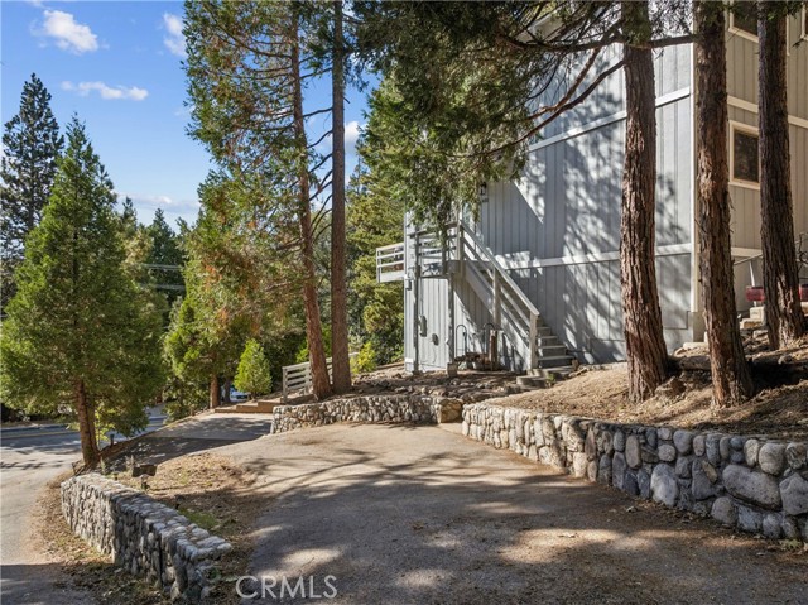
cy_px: 302
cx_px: 404
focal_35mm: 24
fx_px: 560
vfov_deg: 56.8
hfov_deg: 71.6
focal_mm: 12.3
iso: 100
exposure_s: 1/60
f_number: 2.8
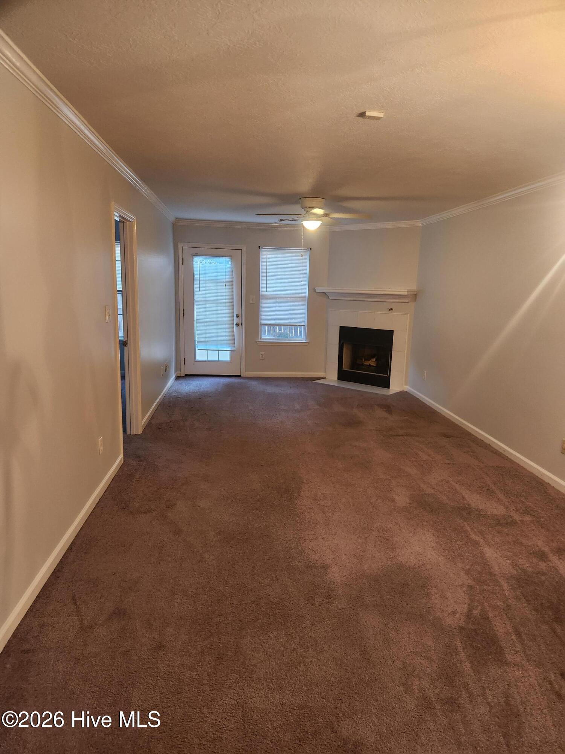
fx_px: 501
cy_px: 377
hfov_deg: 58.9
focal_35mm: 23
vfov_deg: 73.9
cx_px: 282
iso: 500
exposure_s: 1/120
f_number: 1.8
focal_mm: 5.4
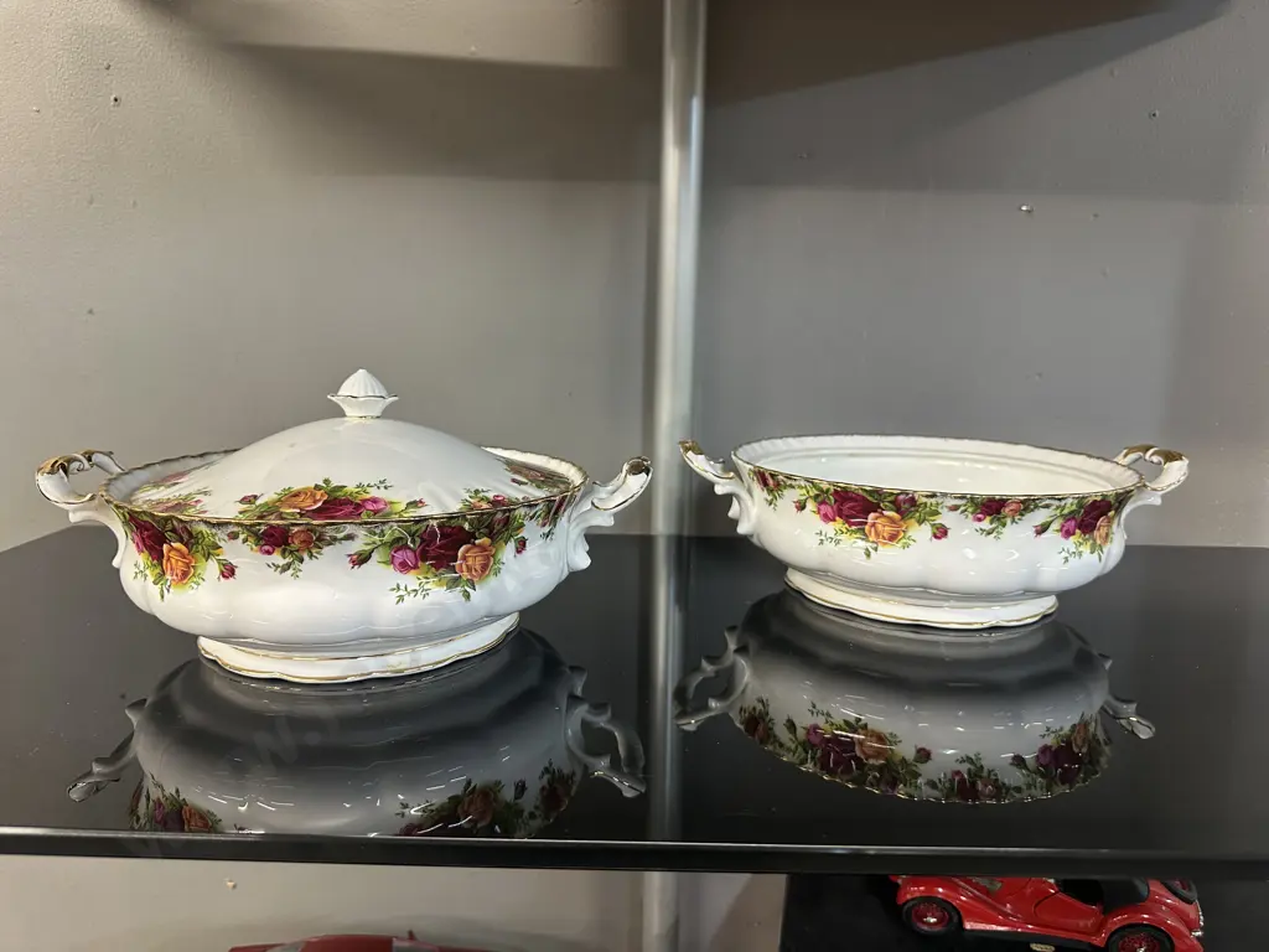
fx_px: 880
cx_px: 634
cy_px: 476
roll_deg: -0.6
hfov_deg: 71.6
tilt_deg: -10.4
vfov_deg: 56.8
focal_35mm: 24
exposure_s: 1/50
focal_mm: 6.86
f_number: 1.78
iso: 200
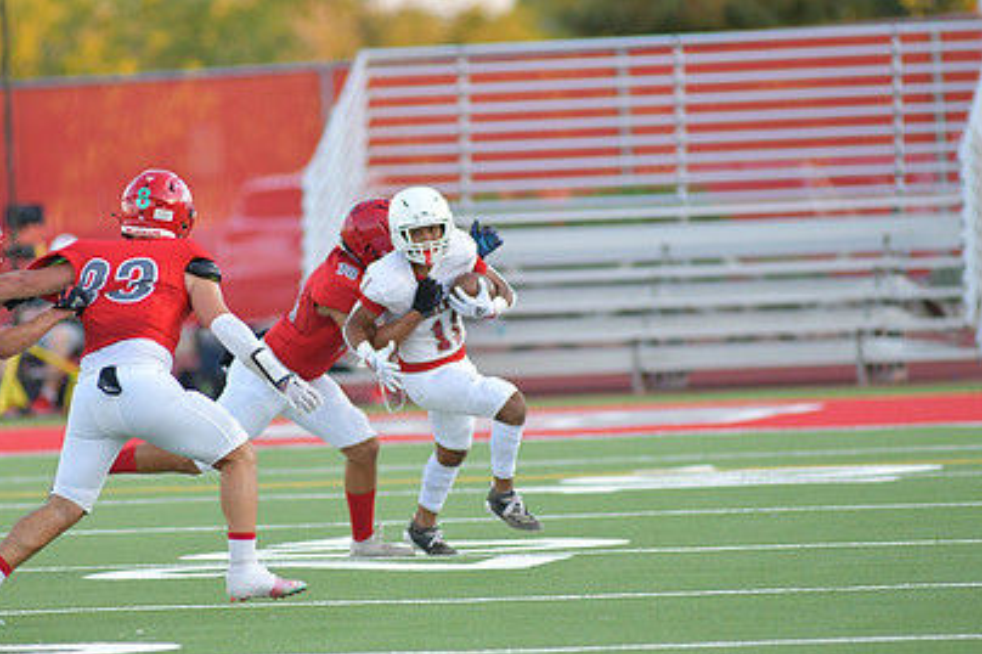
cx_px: 355
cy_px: 410
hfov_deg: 4.8
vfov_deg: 3.2
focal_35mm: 431
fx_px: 11751
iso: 1100
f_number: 3.5
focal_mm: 300
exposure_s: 1/1250
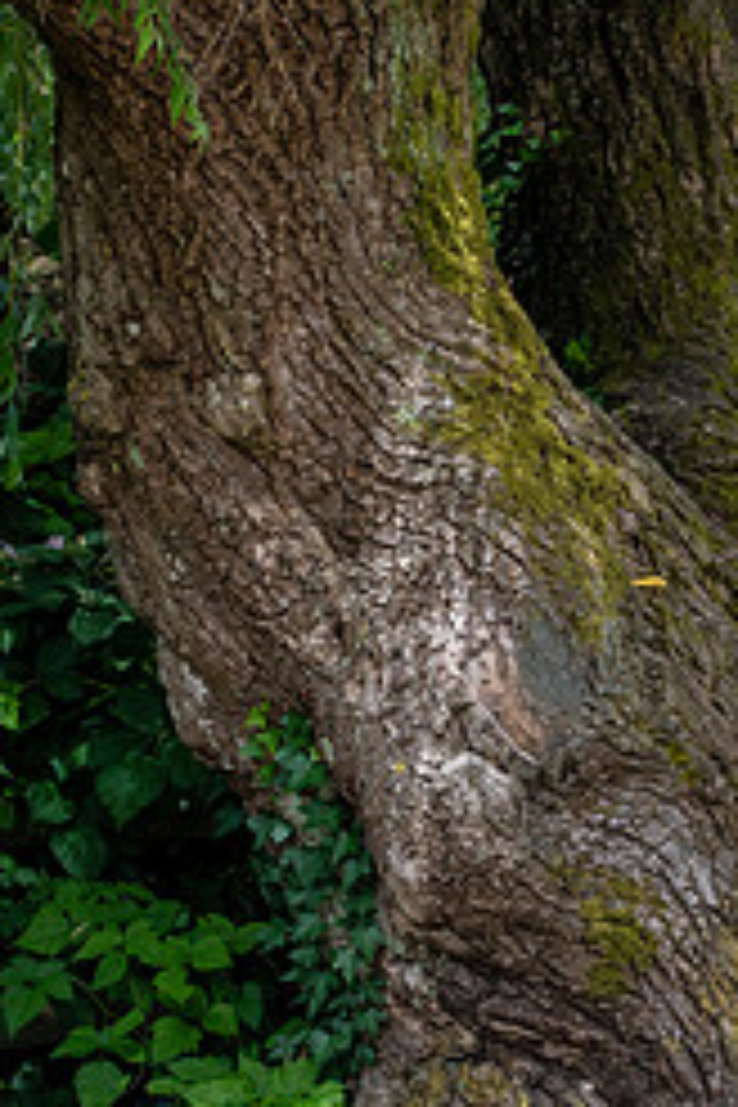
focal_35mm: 192
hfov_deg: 7.2
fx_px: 5904
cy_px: 662
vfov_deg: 10.7
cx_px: 477
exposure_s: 1/800
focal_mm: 70
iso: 400
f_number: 4.5
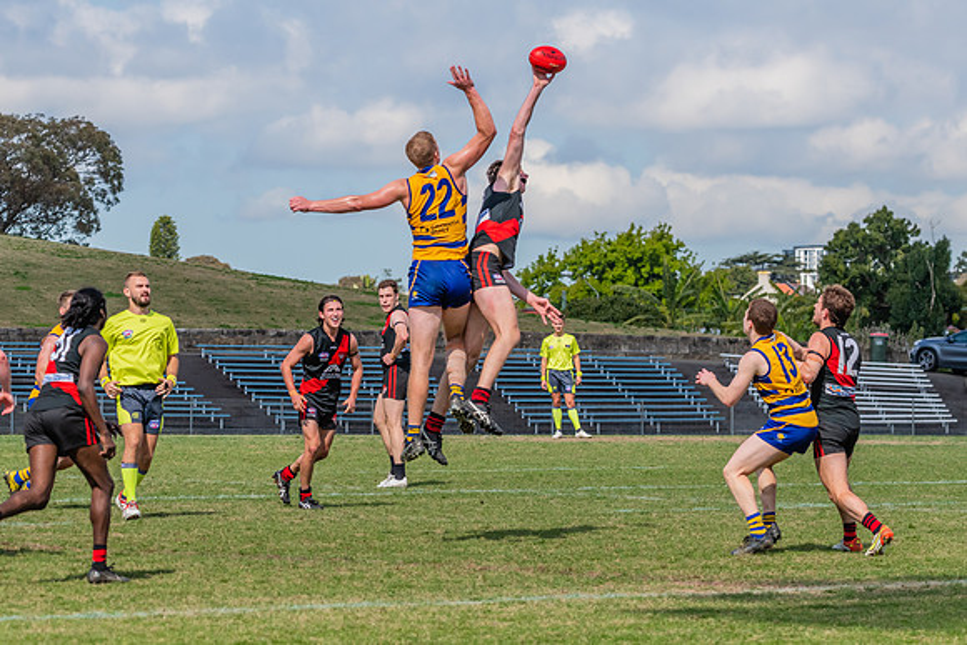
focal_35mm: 215
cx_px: 536
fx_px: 5765
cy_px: 339
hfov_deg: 9.6
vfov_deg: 6.4
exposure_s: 1/1600
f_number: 10
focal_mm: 190
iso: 800
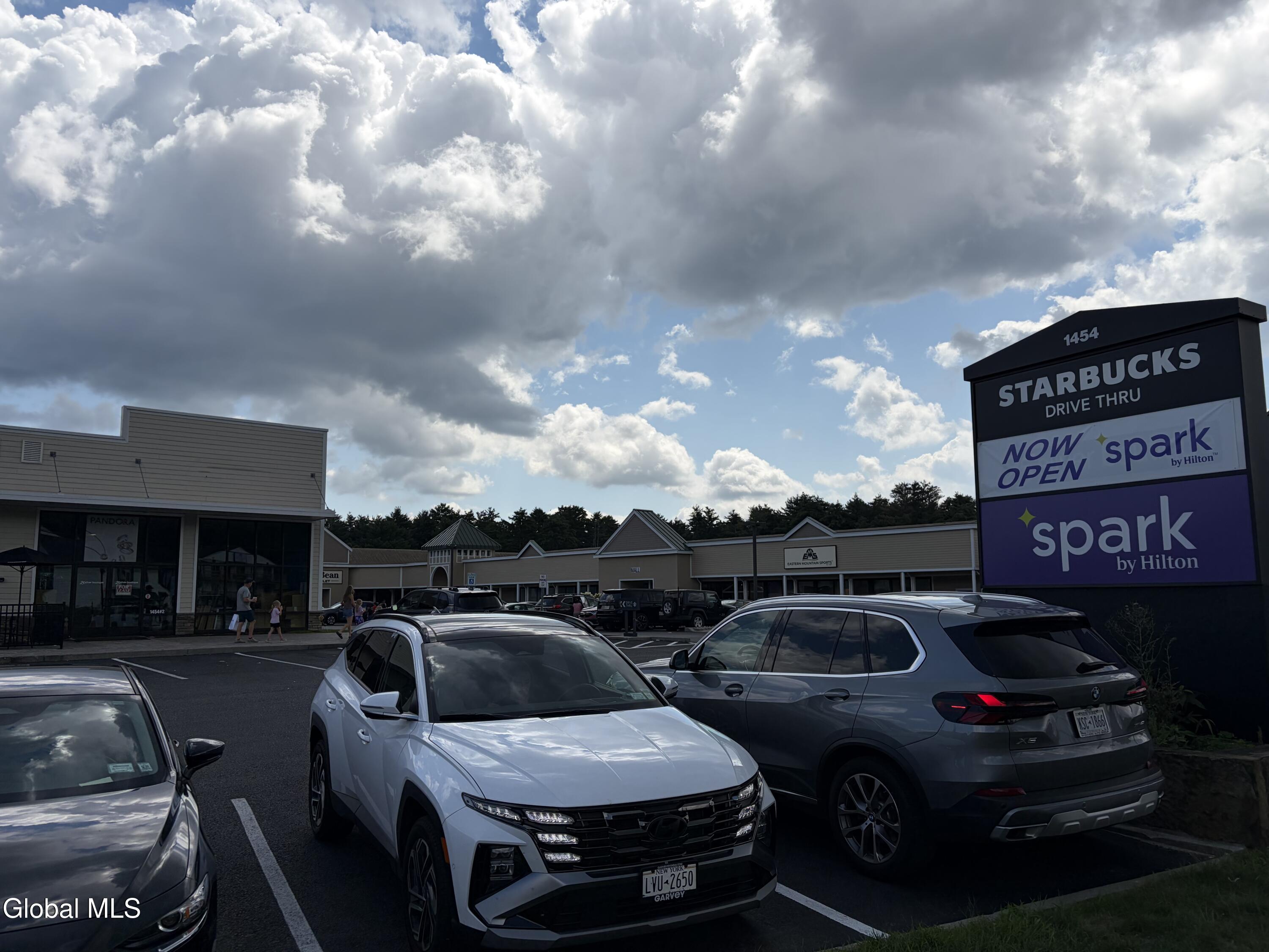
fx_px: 953
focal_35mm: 26
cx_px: 634
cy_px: 476
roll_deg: +0.1
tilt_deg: +7.3
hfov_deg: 67.3
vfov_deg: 53.1
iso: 50
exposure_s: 1/7813
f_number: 1.6
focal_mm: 5.96
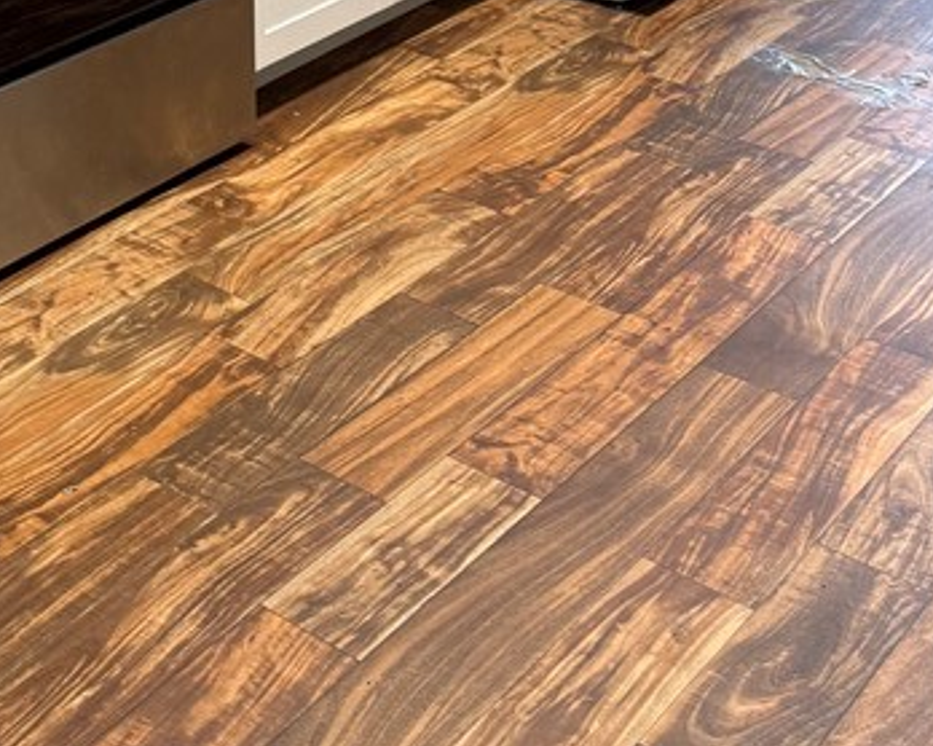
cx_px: -64
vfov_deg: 19.1
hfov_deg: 25.7
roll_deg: +1.4
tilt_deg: -10.2
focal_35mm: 69
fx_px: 1904
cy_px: -408
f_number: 1.78
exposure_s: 1/60
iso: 160
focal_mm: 6.76
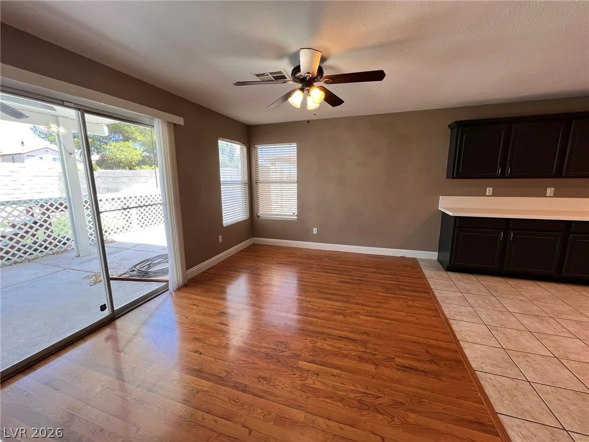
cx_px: 294
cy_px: 221
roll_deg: +0.2
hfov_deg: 106.2
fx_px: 221
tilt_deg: -10.3
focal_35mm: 13
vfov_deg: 89.9
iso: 80
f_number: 1.8
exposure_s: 1/120
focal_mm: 1.57
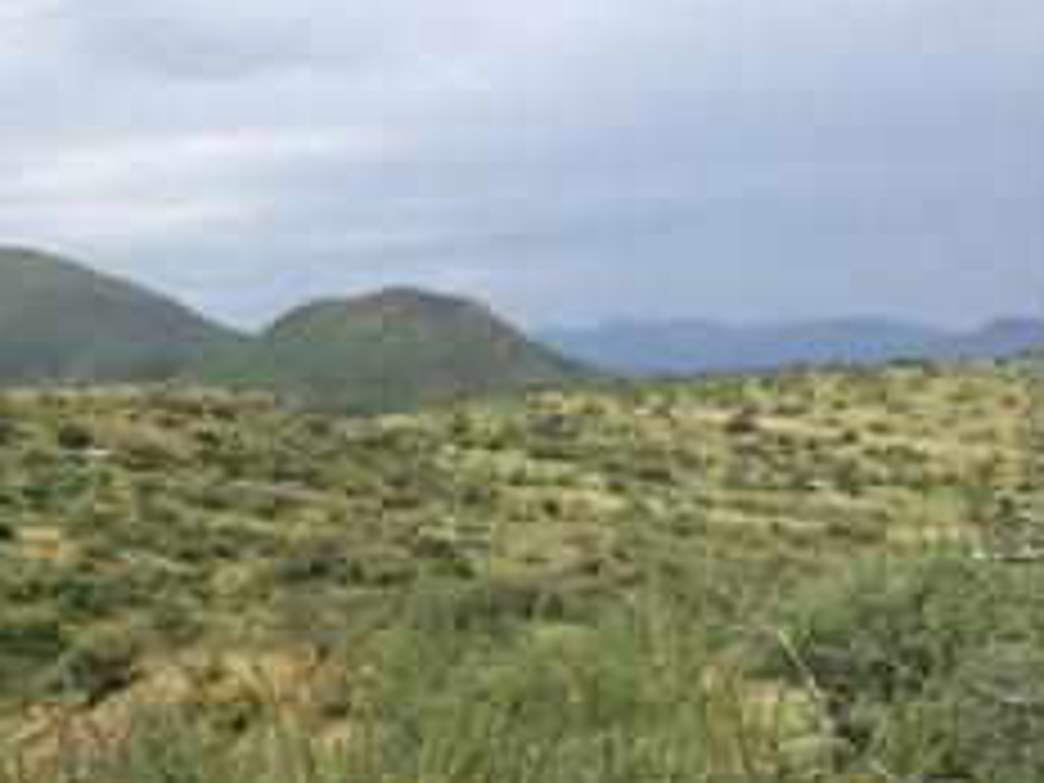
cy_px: 594
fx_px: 1749
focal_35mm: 58
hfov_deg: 31.3
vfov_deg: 24.9
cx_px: 58
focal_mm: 4.12
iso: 40
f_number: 2.2
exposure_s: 1/2415
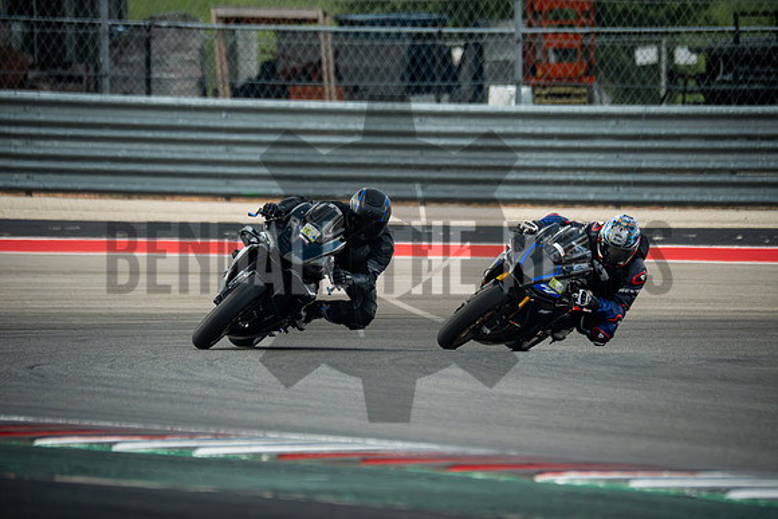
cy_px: 260
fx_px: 12969
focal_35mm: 600
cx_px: 389
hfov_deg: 3.4
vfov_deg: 2.3
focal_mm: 400
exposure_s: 1/1600
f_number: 5.6
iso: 2500
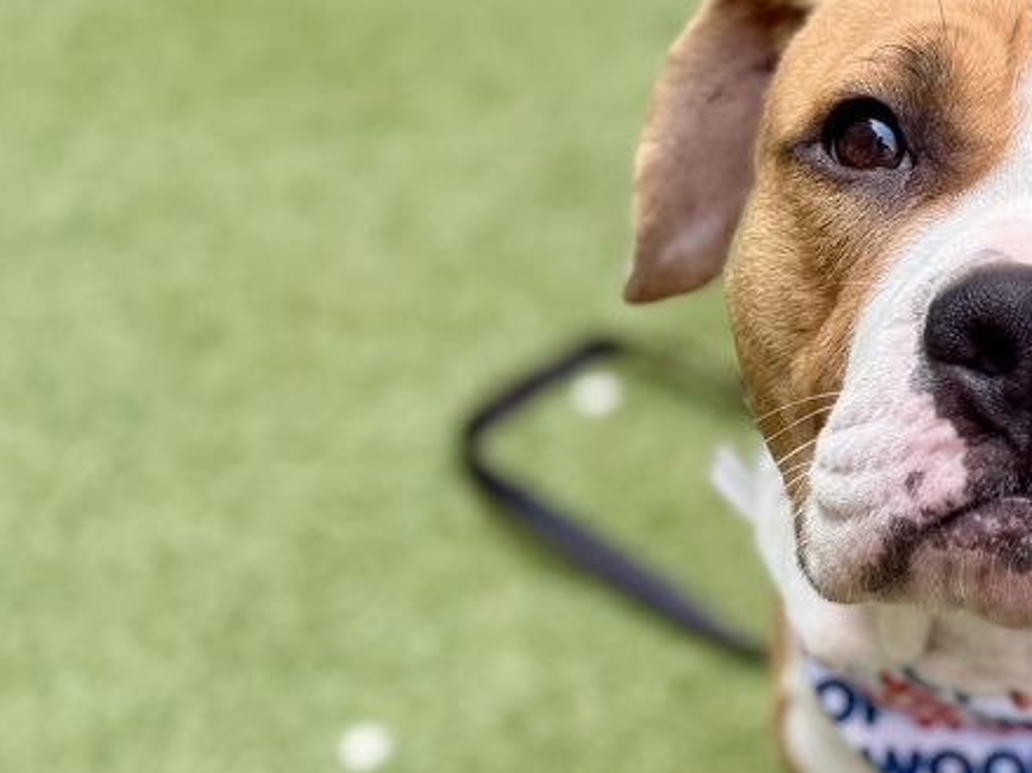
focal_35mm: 56
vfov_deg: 25.9
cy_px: 545
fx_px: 1669
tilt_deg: -42.2
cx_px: 1192
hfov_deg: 30.1
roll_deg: -5.9
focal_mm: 6.76
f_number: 1.78
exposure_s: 1/464
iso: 80
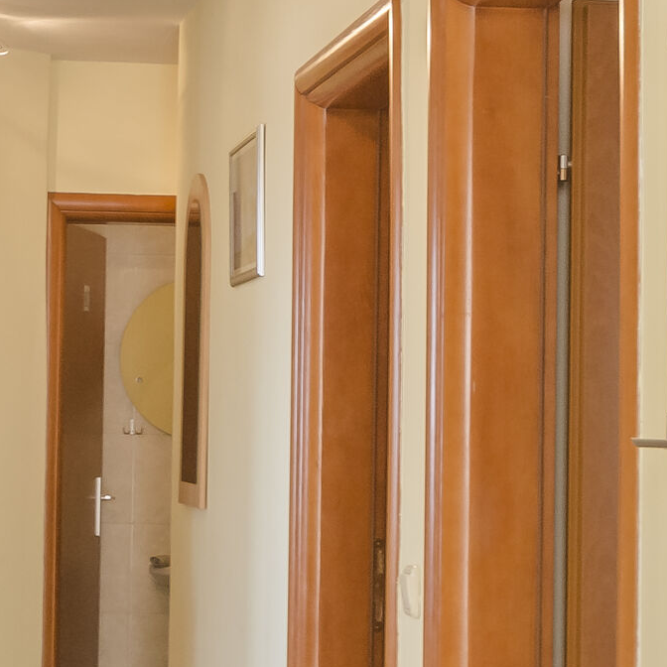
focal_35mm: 106
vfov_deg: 16.4
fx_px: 2311
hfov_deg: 16.2
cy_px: 394
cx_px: 76
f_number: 5.6
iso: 360
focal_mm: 20
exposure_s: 1/60
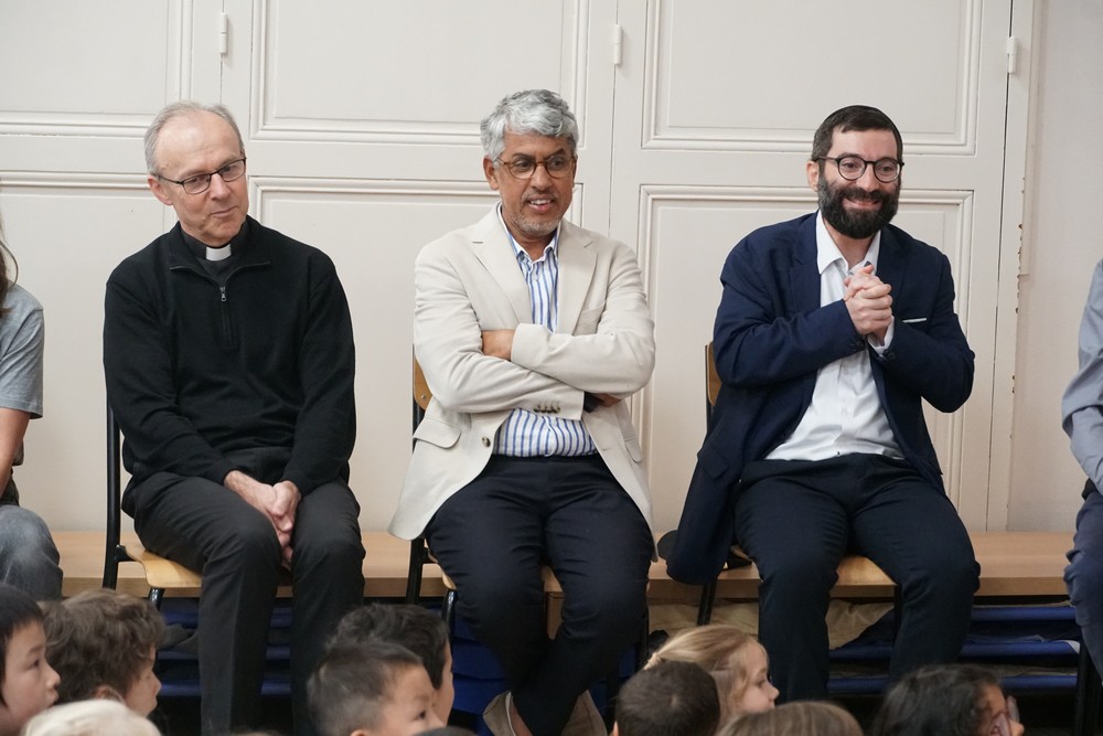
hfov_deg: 18.2
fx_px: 3447
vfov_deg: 12.2
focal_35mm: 112
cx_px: 552
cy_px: 368
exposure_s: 1/80
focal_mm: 75
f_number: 5.6
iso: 6400
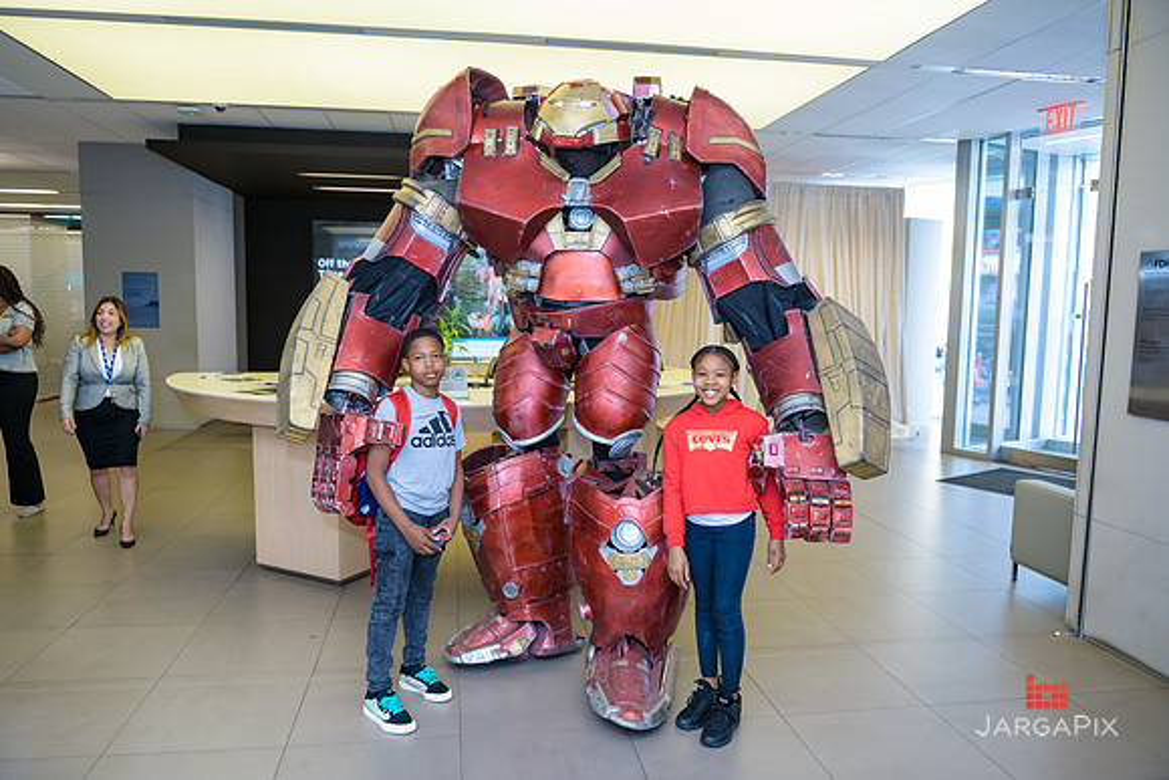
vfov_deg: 49.6
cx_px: 584
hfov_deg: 69.4
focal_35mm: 26
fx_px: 844
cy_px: 390
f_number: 3.2
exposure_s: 1/125
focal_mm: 26
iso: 800
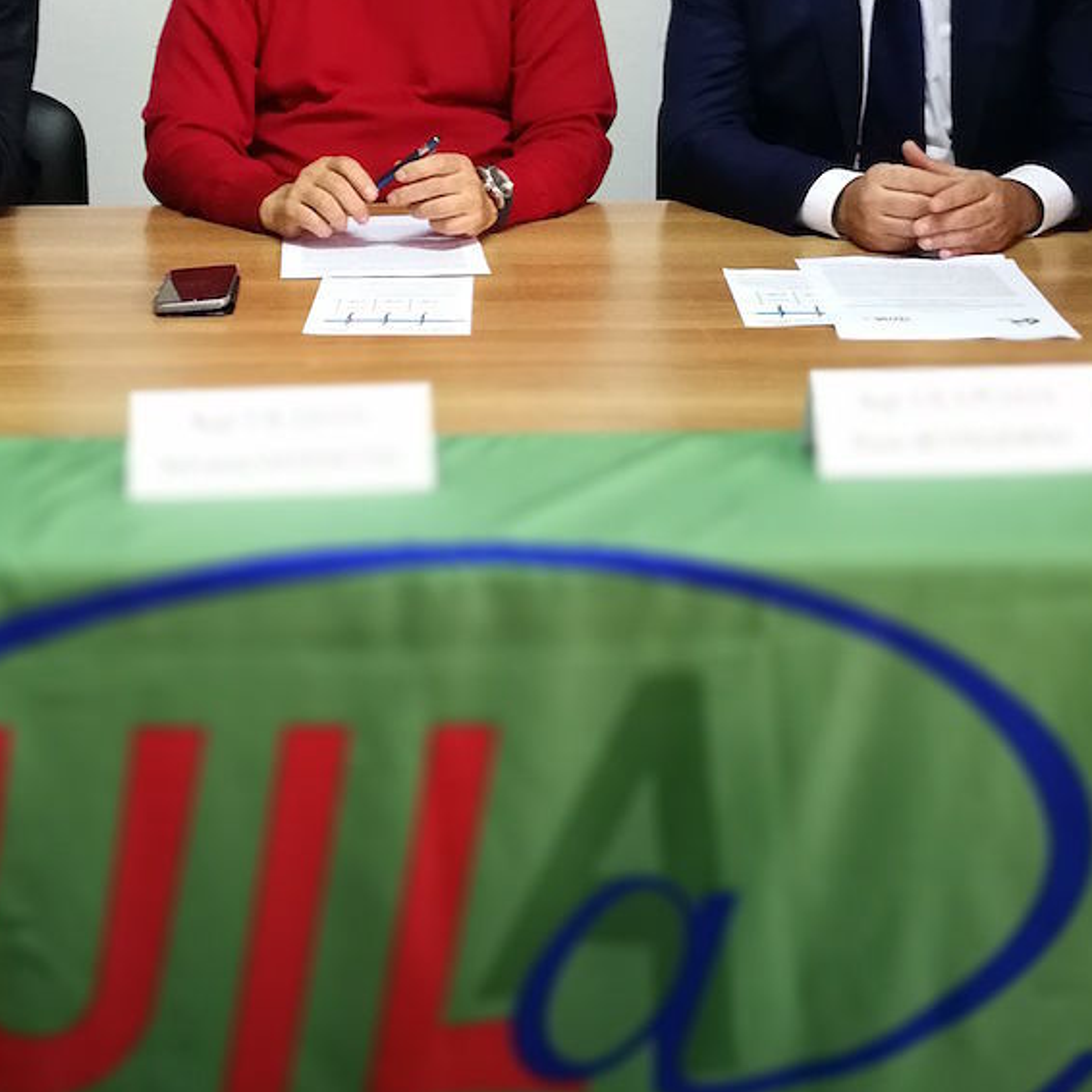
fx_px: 1927
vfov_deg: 30.6
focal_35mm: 54
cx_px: 440
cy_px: 176
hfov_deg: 31.6
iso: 500
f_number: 4
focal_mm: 3.95
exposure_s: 1/20
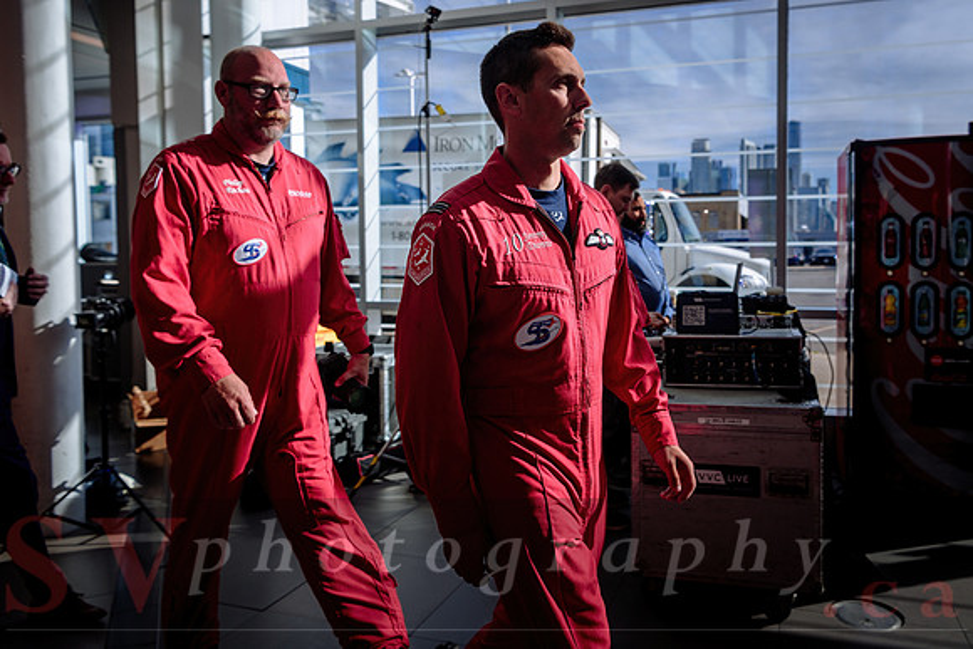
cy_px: 277
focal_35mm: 28
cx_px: 558
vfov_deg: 47.0
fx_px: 744
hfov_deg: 66.0
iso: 160
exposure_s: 1/250
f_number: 4
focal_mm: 24
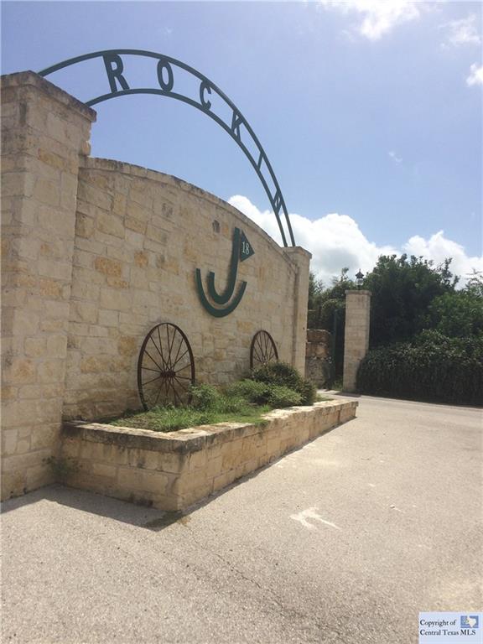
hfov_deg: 48.2
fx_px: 540
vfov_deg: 61.7
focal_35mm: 29
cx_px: 242
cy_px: 322
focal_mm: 4.15
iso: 32
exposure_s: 1/4115
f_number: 2.2
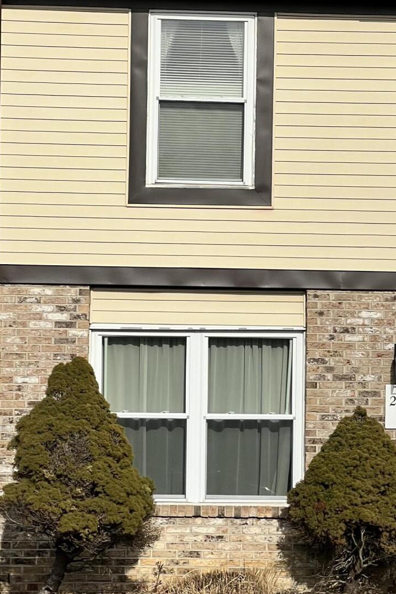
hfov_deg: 9.1
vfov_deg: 13.7
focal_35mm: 150
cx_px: 370
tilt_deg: +3.5
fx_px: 2475
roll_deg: -0.4
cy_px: 333
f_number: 2.8
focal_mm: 9
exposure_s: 1/1309
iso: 32
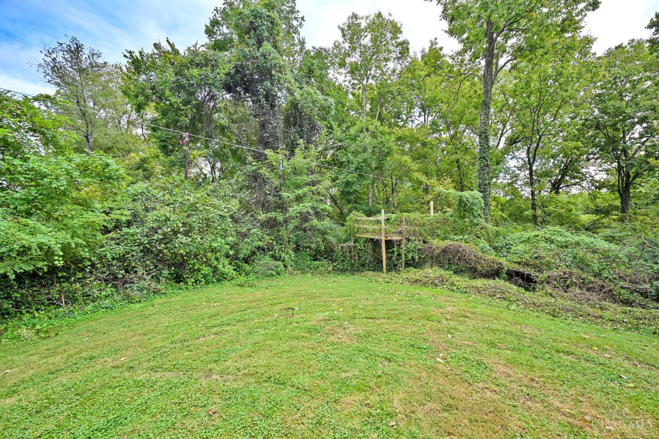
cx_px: 330
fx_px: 284
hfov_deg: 98.5
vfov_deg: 75.5
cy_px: 220
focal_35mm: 16
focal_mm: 15.5
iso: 180
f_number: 5.6
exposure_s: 1/250
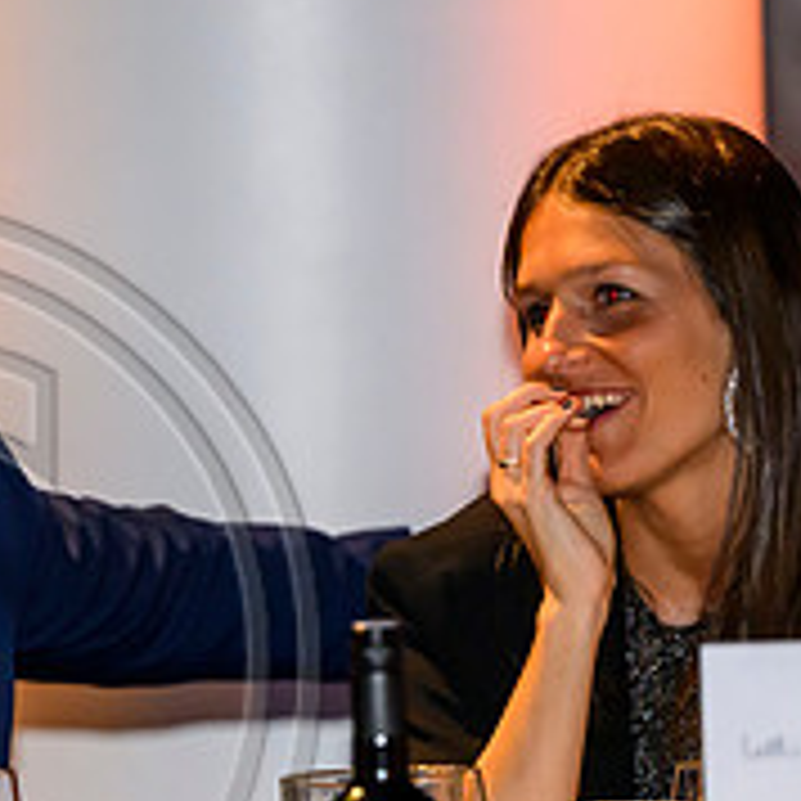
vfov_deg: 3.6
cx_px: -144
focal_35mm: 485
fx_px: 12697
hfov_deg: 3.6
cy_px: 655
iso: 2500
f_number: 3.2
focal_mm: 175
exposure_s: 1/160
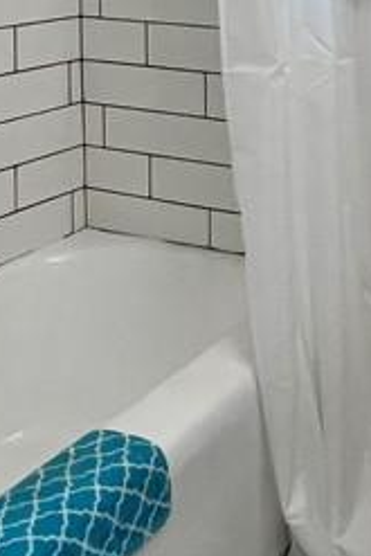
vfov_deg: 31.2
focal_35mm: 56
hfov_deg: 22.0
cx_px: 472
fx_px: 864
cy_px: -74
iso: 100
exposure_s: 1/120
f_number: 1.8
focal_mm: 1.57
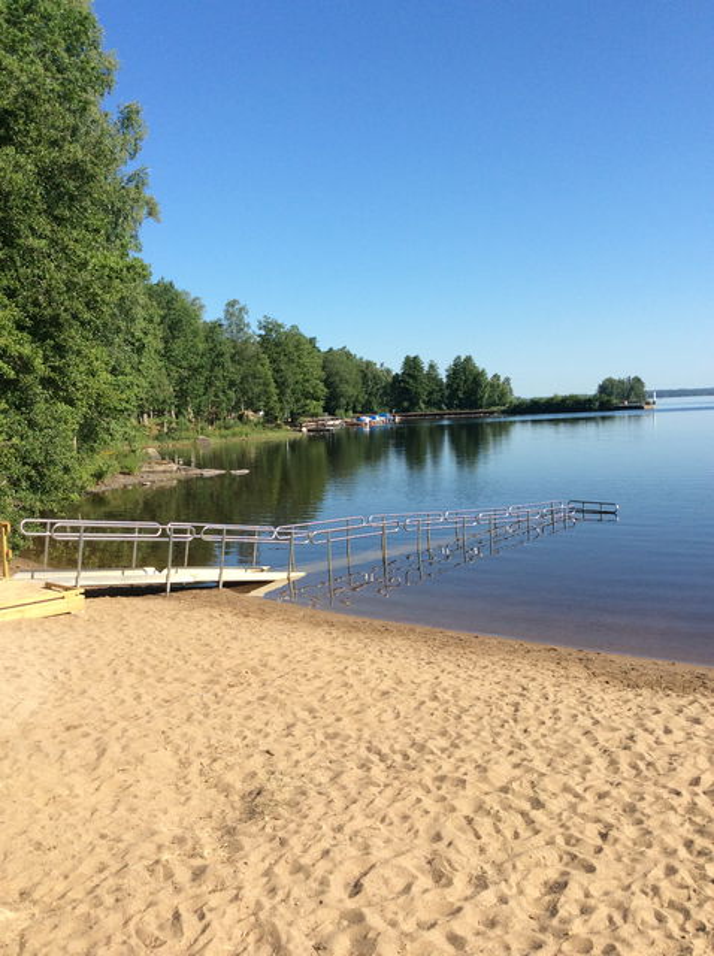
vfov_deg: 56.9
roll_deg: +1.2
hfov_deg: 44.1
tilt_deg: -5.2
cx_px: 357
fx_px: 882
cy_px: 478
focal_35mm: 32
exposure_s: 1/1167
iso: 32
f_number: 2.4
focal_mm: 3.3
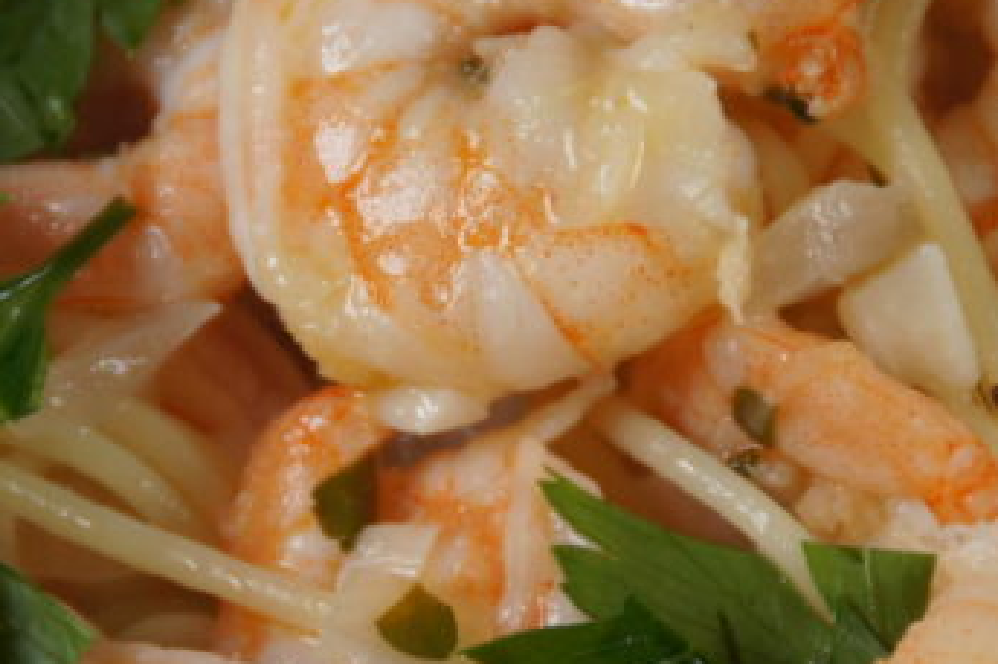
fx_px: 24771
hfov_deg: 2.3
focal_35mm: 894
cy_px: 503
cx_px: 368
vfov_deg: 1.5
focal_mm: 200
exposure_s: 1/320
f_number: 6.3
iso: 250
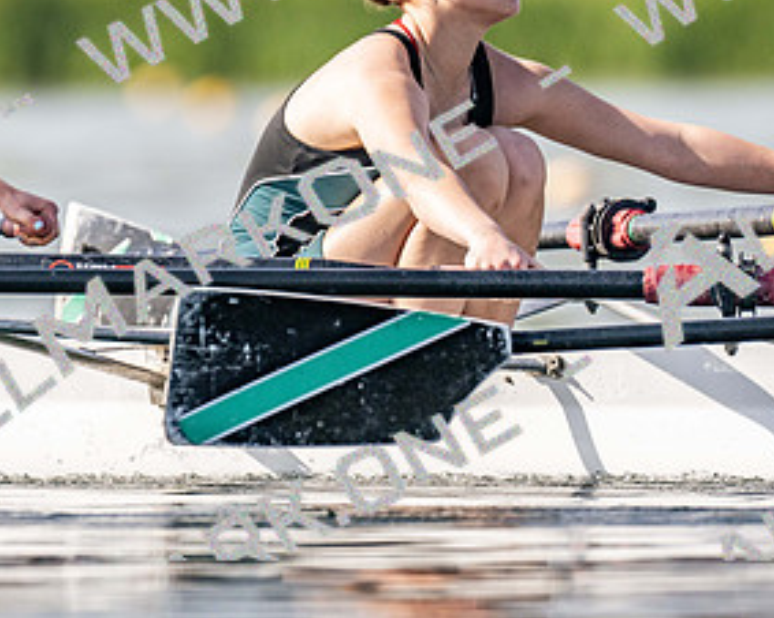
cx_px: 416
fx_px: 26463
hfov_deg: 1.7
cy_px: 92
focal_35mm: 1156
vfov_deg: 1.3
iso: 280
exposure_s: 1/2500
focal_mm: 600
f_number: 5.6
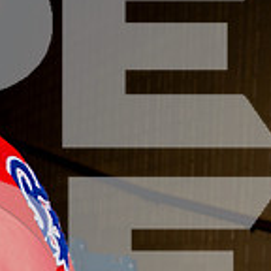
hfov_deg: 17.7
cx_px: -194
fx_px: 726
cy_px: 278
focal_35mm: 82
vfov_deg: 20.4
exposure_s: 1/125
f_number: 7.1
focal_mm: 24
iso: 250
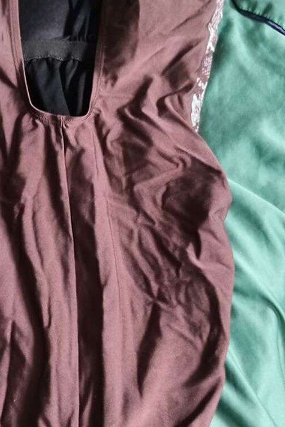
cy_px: 264
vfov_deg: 37.3
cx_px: 71
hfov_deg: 25.2
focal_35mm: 53
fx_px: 629
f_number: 1.8
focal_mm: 3.96
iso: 100
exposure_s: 1/33.3
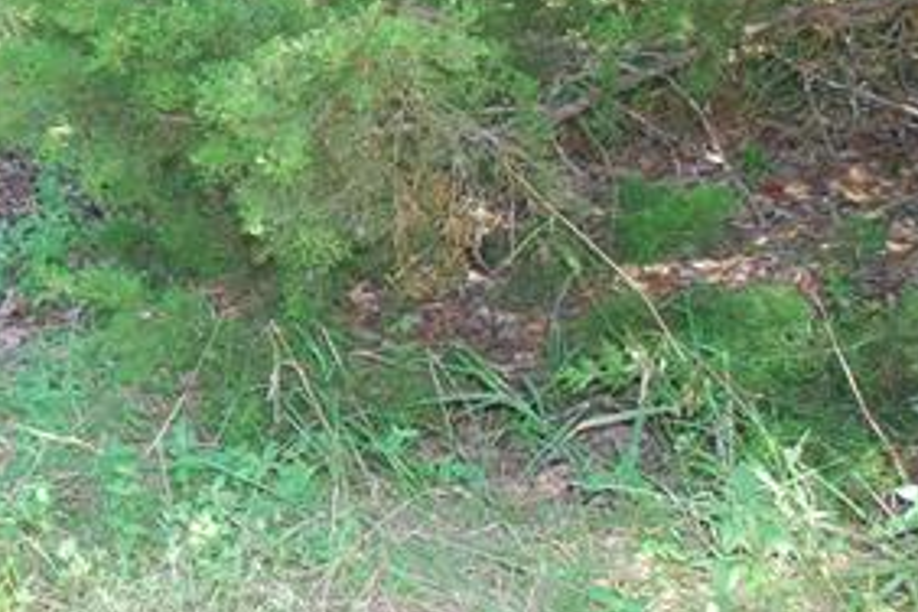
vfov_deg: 13.8
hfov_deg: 19.6
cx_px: -192
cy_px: 28
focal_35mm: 98
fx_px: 2499
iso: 200
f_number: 3.5
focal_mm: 18
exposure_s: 1/100
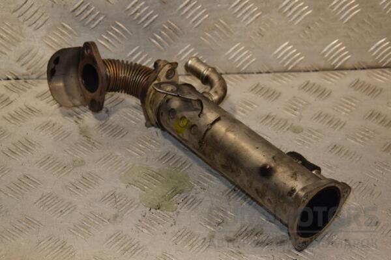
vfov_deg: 17.5
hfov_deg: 26.0
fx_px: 847
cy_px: 130
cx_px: 196
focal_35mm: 78
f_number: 7.1
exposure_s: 1/200
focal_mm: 52
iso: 800
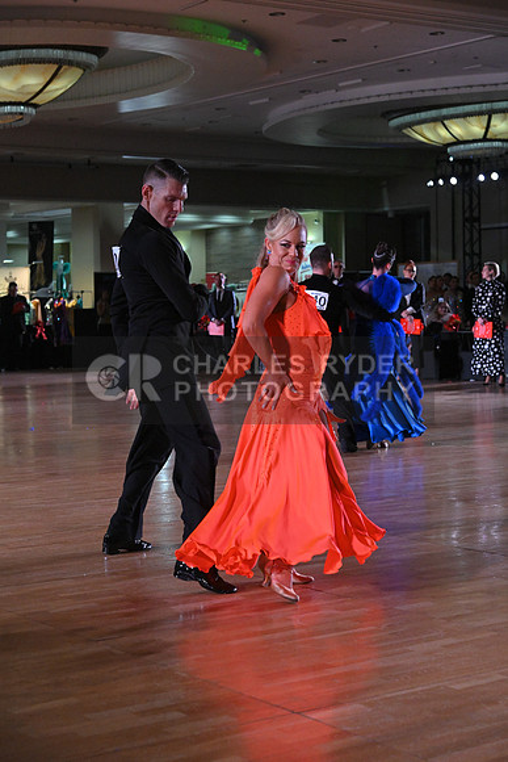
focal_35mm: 66
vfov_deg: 30.5
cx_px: 254
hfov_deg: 20.6
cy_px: 381
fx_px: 1396
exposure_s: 1/400
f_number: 5.6
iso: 4000
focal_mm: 66
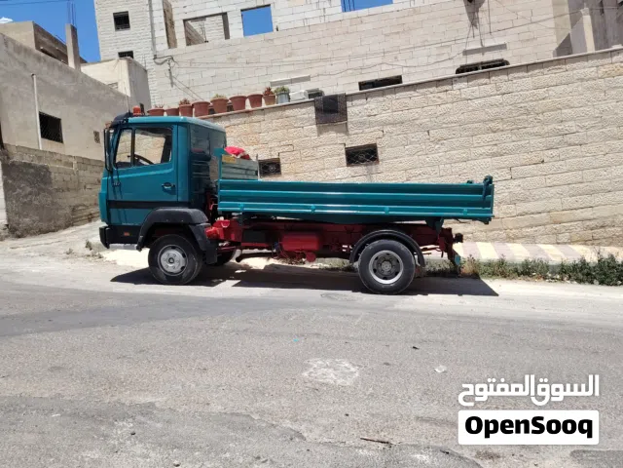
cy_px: 234
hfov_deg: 56.8
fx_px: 576
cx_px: 312
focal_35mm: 32
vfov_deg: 44.2
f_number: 1.75
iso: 100
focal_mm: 5.25
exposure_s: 1/918
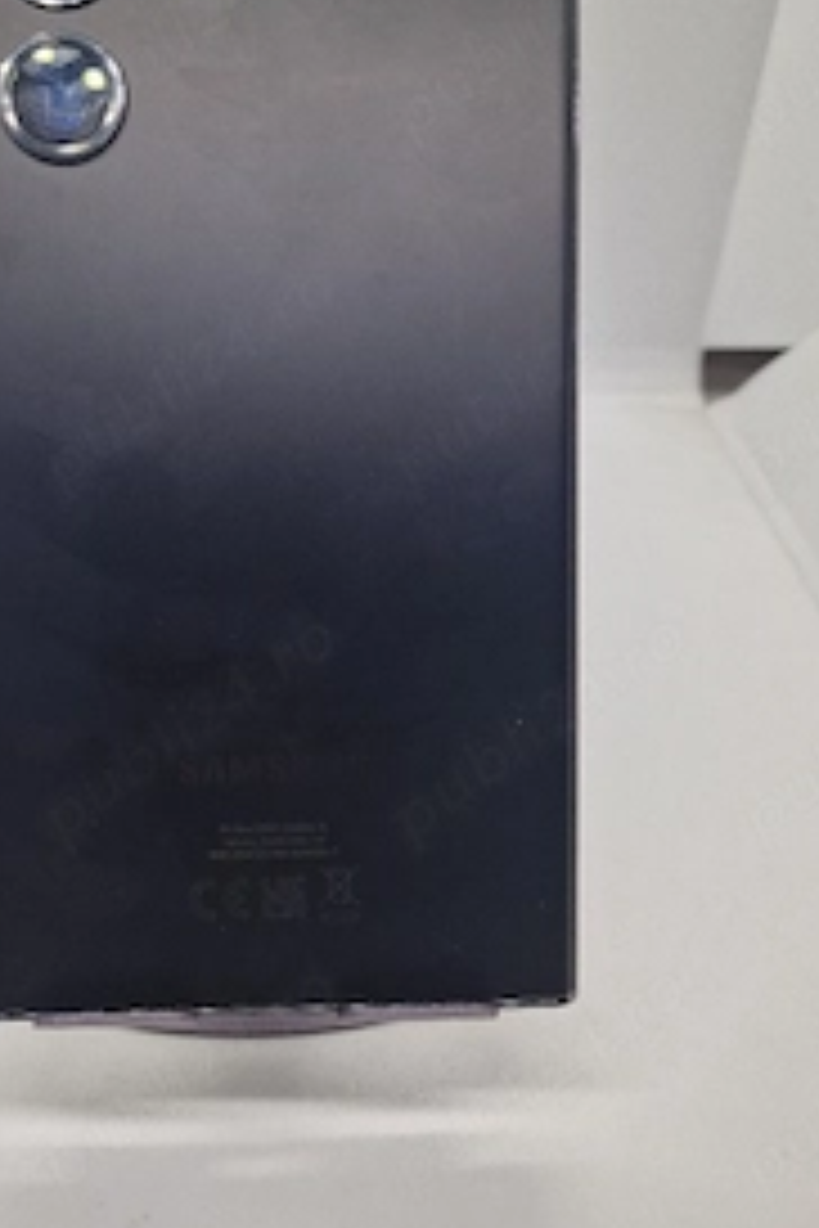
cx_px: 279
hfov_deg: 37.5
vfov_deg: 53.6
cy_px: 432
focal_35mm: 35
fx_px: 1194
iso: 64
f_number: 1.8
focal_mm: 6.4
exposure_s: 1/182
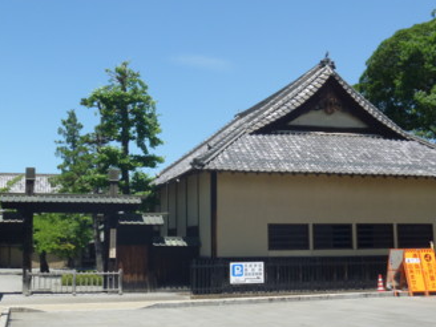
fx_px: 605
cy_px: 142
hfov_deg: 39.6
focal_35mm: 48
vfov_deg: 30.2
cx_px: 183
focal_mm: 6.3
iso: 80
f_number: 5.6
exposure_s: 1/200
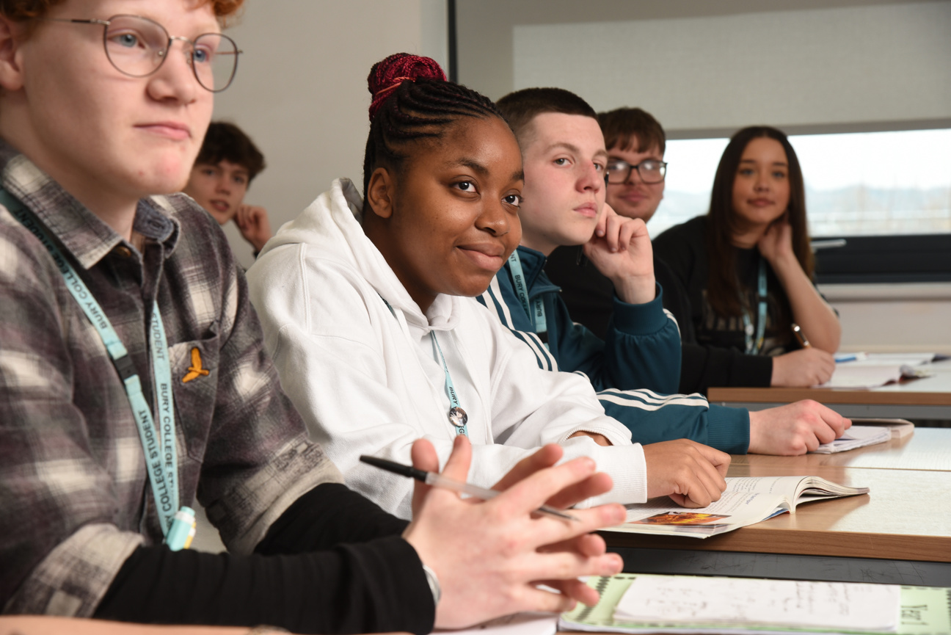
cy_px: 318
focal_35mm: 92
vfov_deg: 14.9
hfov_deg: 22.1
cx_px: 476
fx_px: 2431
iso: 500
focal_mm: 92
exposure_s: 1/100
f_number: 8
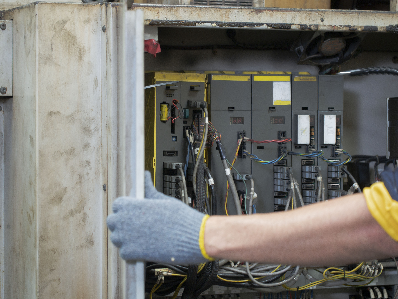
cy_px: 150
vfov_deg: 12.3
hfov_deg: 16.4
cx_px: 199
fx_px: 1380
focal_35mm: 120
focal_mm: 60
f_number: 2.8
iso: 100
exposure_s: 1/60
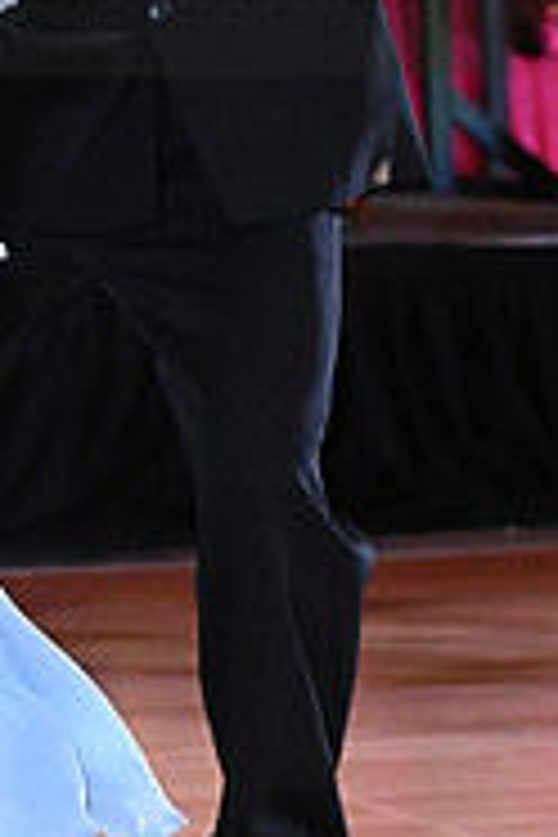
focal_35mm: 405
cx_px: -101
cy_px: -72
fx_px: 9416
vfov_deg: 5.1
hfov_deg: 3.4
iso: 6400
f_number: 5.6
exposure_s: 1/400
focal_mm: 130
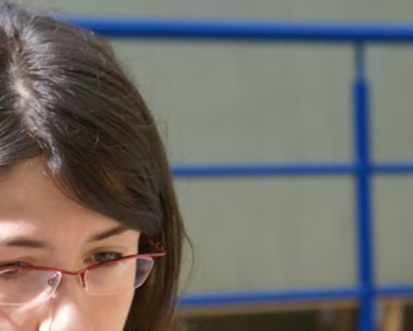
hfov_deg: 10.5
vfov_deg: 8.5
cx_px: 37
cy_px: 285
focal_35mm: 182
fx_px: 2225
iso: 250
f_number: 5.6
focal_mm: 60
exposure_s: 1/60
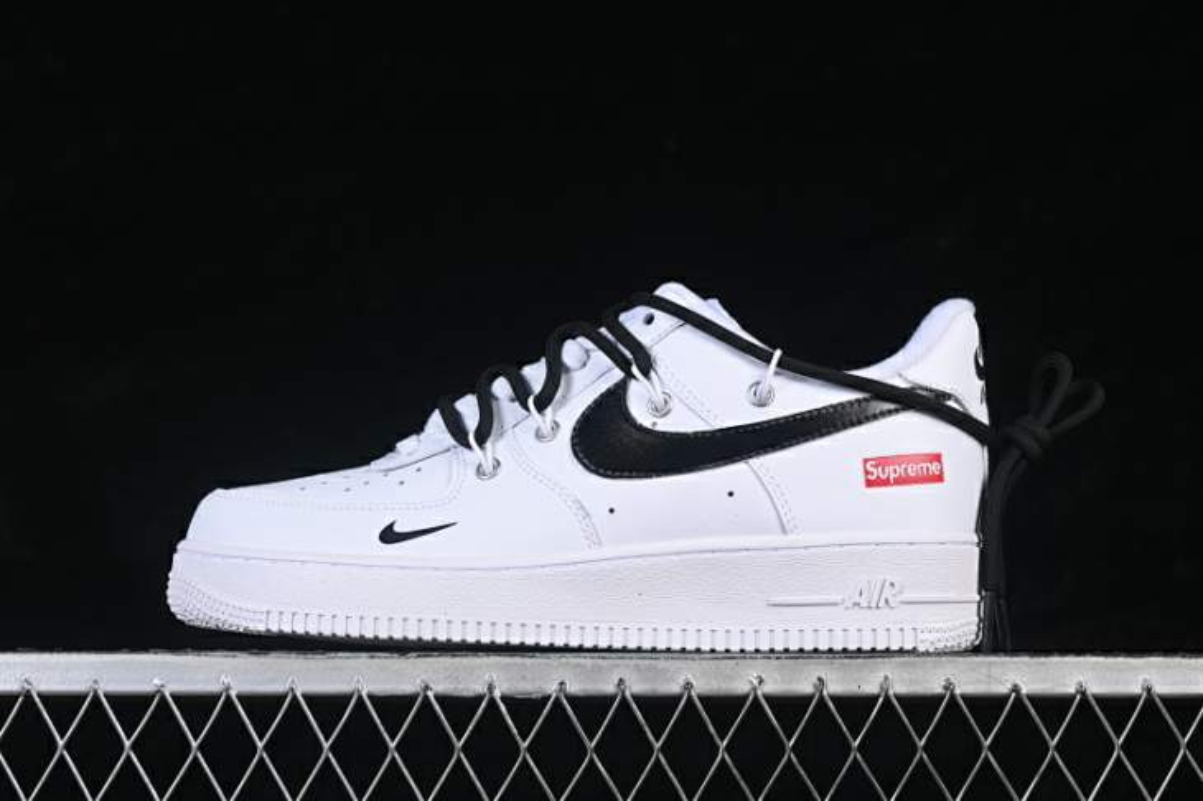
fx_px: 2505
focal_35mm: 75
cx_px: 602
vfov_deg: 18.2
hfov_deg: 27.0
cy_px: 400
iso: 160
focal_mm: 50
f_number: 8
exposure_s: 1/80
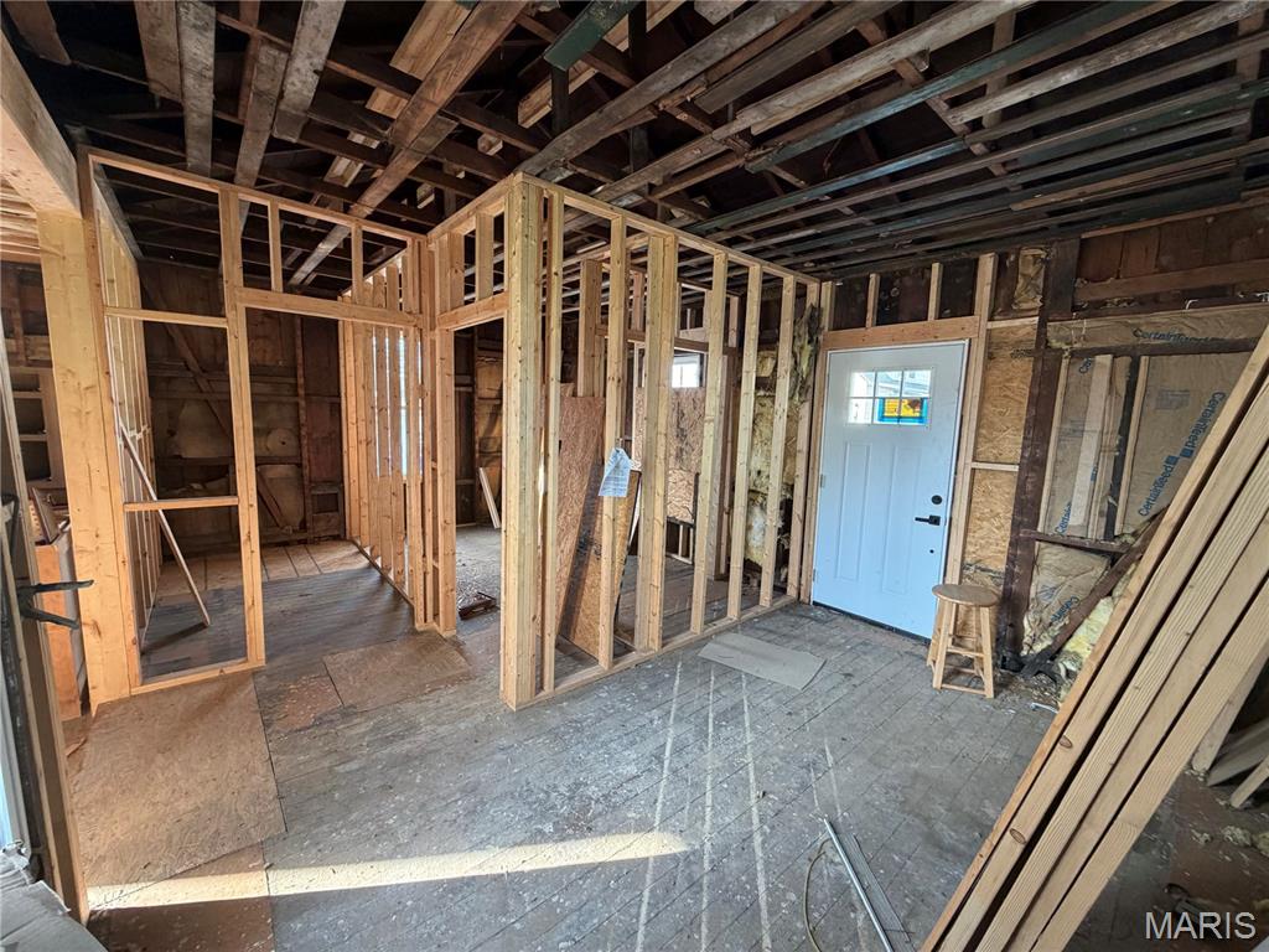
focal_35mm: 14
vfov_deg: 85.7
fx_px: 513
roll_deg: -2.2
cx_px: 634
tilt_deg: -7.9
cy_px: 476
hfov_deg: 102.1
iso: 320
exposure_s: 1/121
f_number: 2.2
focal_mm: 2.22
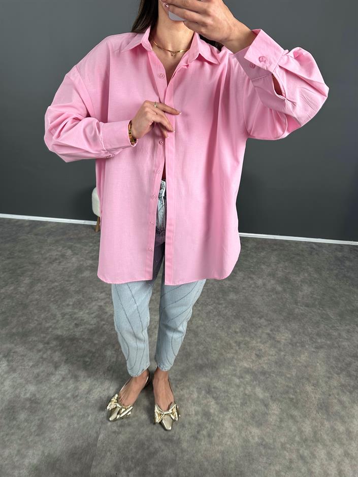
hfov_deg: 56.8
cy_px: 238
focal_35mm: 24
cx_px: 179
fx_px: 331
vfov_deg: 71.6
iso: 80
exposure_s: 1/121
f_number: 1.78
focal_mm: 6.86
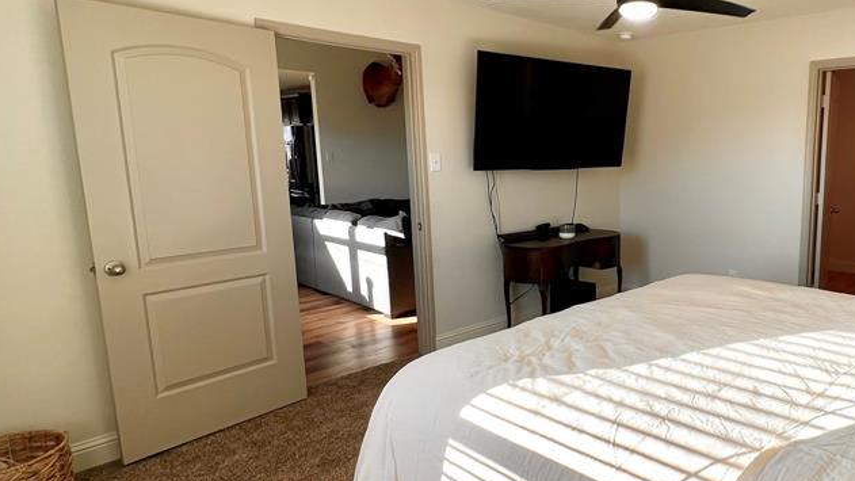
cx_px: 635
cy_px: 236
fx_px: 521
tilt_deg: -9.5
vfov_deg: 49.5
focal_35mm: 23
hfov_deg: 73.5
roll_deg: -0.3
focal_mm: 1.57
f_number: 1.8
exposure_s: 1/147
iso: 32
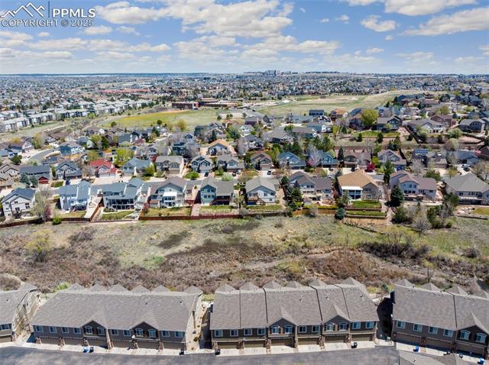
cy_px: 182
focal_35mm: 24
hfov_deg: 71.7
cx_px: 244
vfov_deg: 56.7
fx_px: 339
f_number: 10
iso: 100
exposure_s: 1/100
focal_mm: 12.29
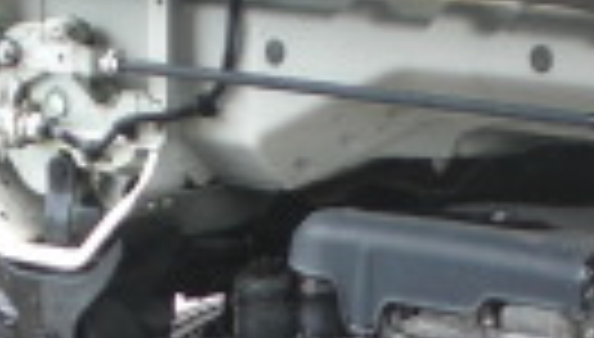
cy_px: 699
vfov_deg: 6.0
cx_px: 454
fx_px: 3158
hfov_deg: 10.7
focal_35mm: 200
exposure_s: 1/60
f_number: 3.1
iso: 100
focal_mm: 6.3
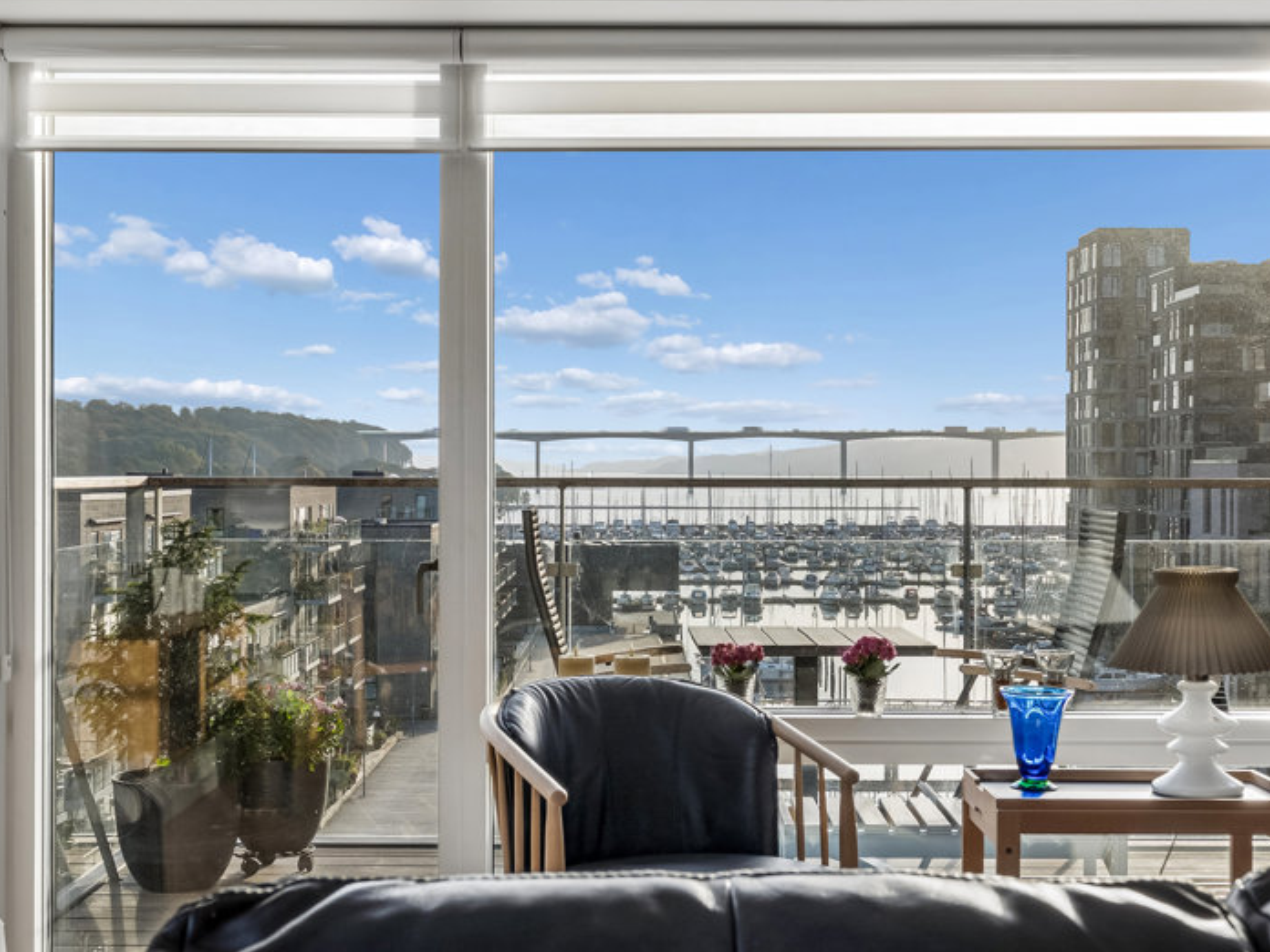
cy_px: 475
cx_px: 639
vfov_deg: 27.5
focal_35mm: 53
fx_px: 1944
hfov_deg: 36.2
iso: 200
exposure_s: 1/800
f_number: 8
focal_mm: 32
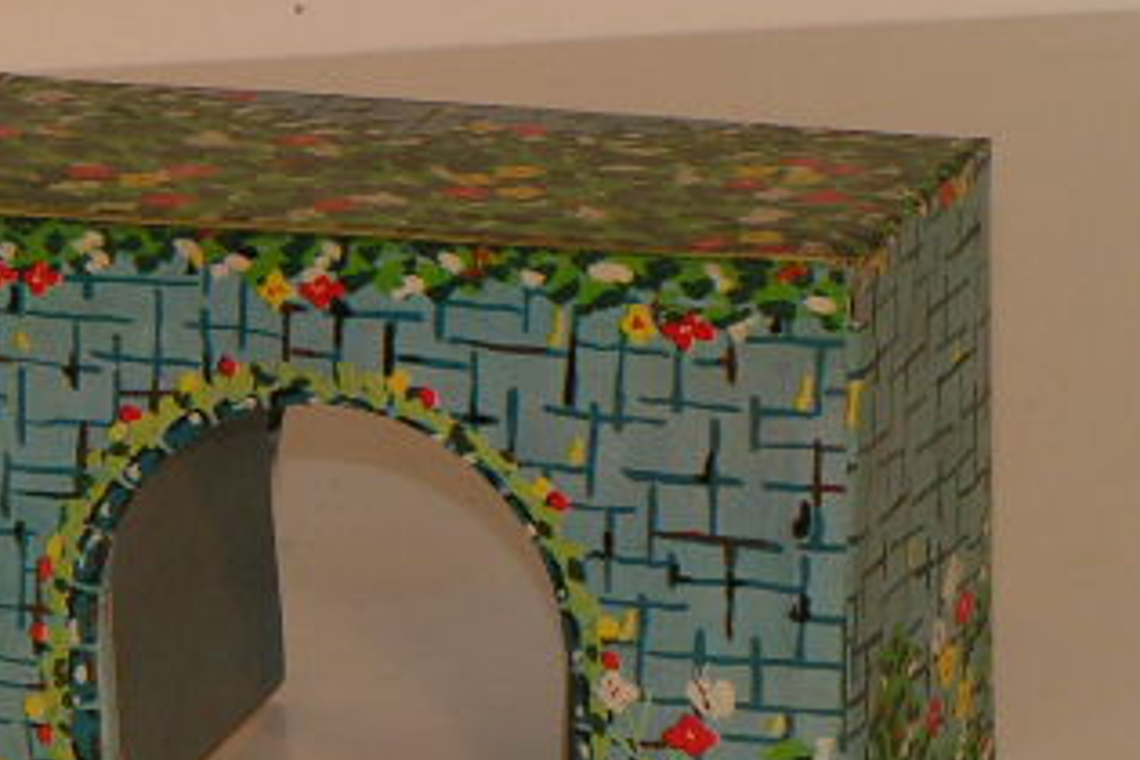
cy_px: 536
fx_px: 11494
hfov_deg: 5.7
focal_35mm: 363
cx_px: 25
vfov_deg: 3.8
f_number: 5.6
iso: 80
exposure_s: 1/200
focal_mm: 26.3
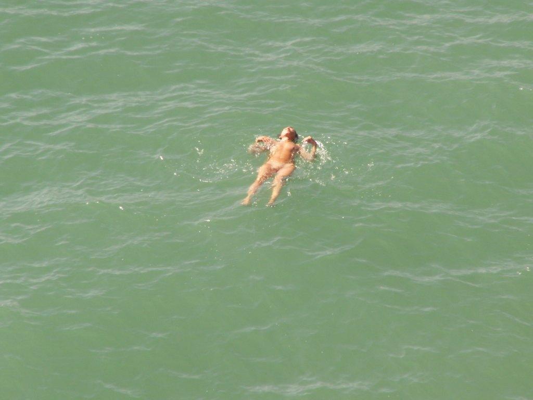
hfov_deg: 4.7
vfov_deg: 3.5
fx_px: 6467
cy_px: 200
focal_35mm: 420
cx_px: 266
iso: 50
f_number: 7.1
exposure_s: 1/200
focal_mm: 69.45
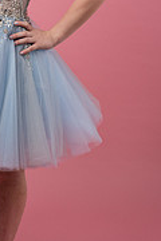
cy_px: 43
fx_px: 738
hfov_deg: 12.3
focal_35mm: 110
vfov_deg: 18.4
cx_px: -11
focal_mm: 44
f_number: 6.3
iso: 125
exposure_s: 1/160
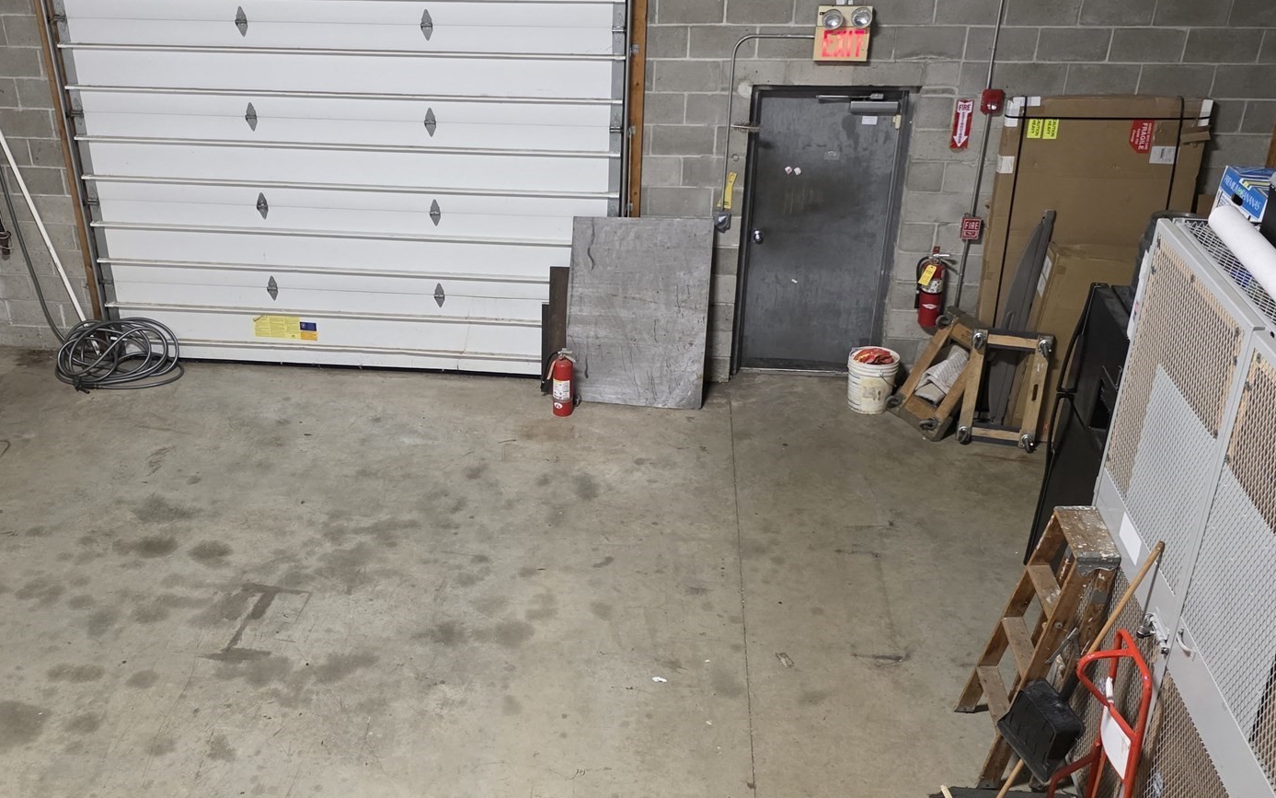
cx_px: 504
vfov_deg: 35.3
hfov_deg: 53.6
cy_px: 389
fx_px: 1252
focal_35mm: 36
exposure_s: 1/120
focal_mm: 6.3
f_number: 1.7
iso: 800
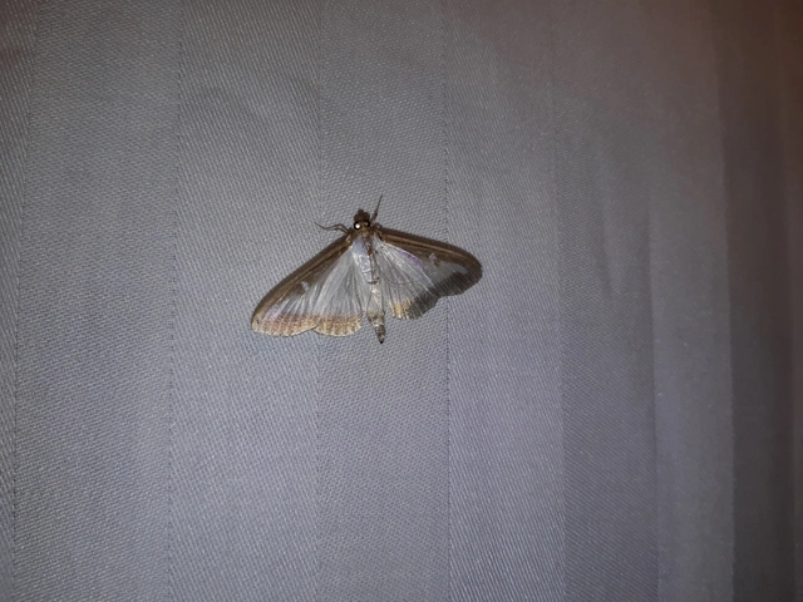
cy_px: 301
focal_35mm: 26
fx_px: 603
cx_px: 402
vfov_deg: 53.1
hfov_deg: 67.3
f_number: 1.7
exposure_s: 1/1876
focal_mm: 3.93
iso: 40
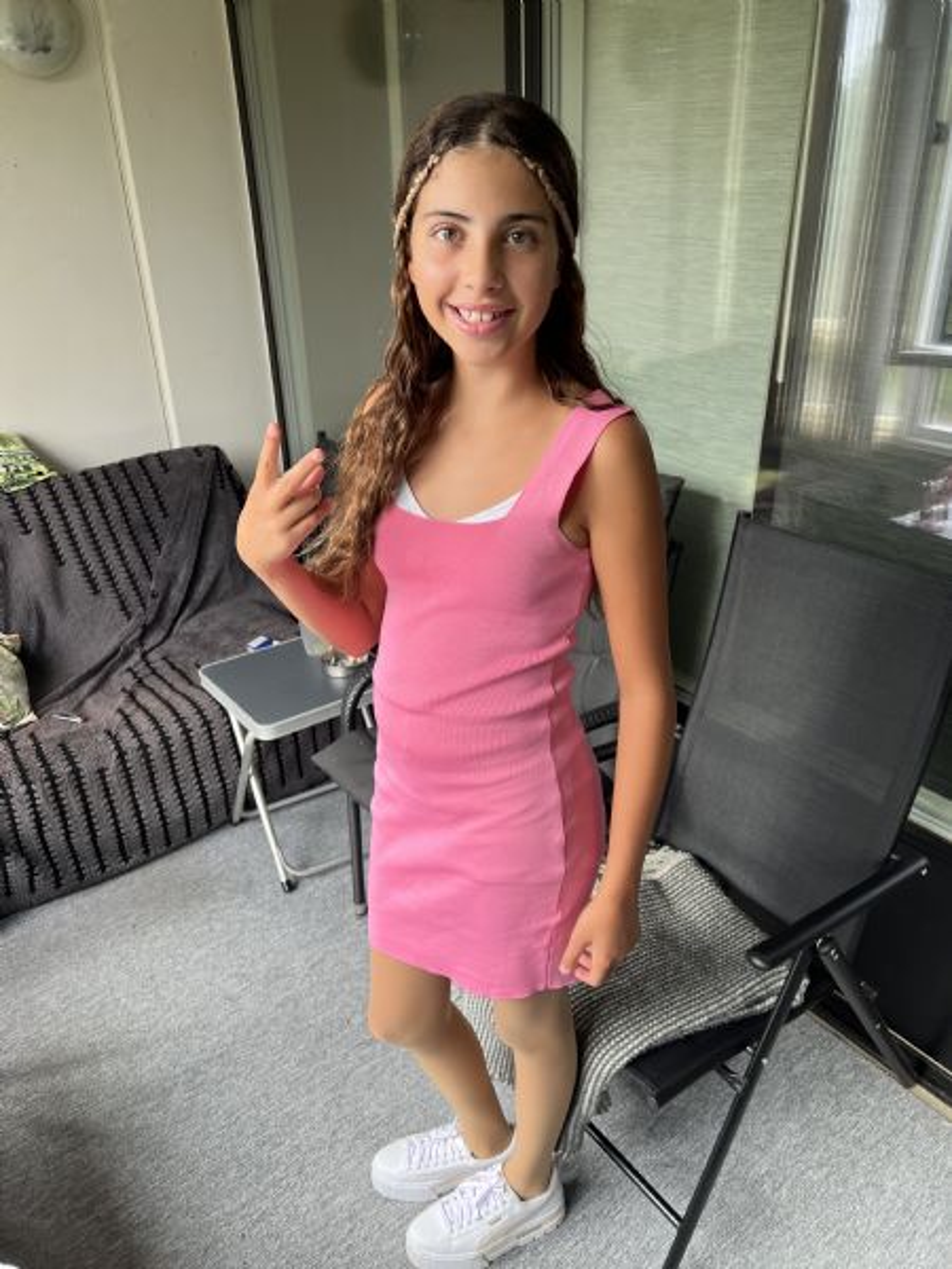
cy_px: 634
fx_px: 953
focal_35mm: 26
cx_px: 476
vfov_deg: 67.3
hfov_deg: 53.1
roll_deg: +0.9
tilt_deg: -26.3
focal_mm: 5.7
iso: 64
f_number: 1.5
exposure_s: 1/121
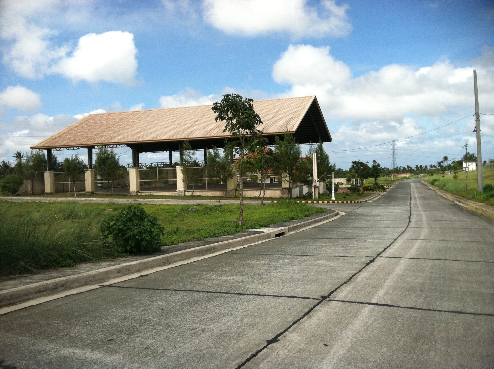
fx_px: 499
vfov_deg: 40.6
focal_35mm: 35
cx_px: 247
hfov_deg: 52.7
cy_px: 184
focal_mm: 3.85
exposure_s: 1/1200
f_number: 2.8
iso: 80
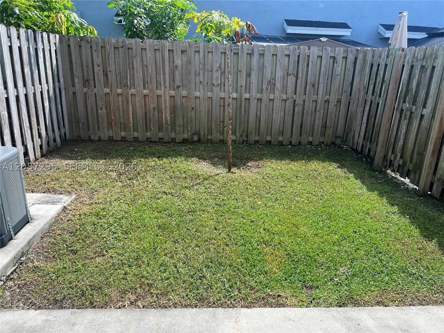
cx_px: 222
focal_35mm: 26
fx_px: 333
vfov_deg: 53.1
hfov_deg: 67.3
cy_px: 166
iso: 50
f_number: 1.5
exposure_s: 1/597
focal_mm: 5.7
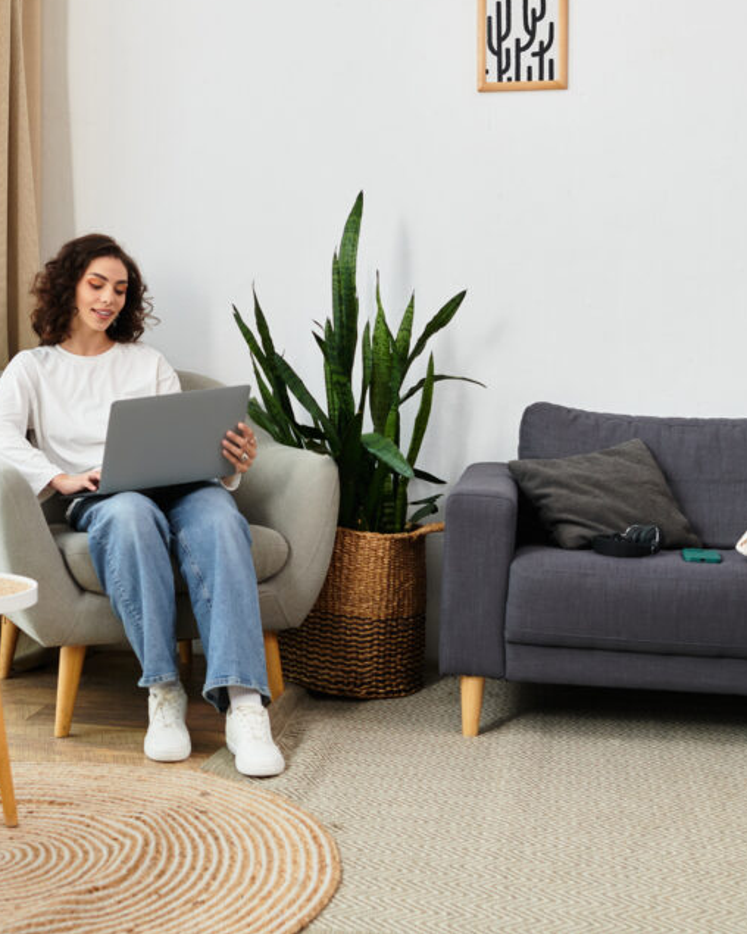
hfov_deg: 28.5
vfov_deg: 35.3
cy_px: 433
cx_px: 262
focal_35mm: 53
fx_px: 1465
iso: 250
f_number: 4
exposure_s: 1/160
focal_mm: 35
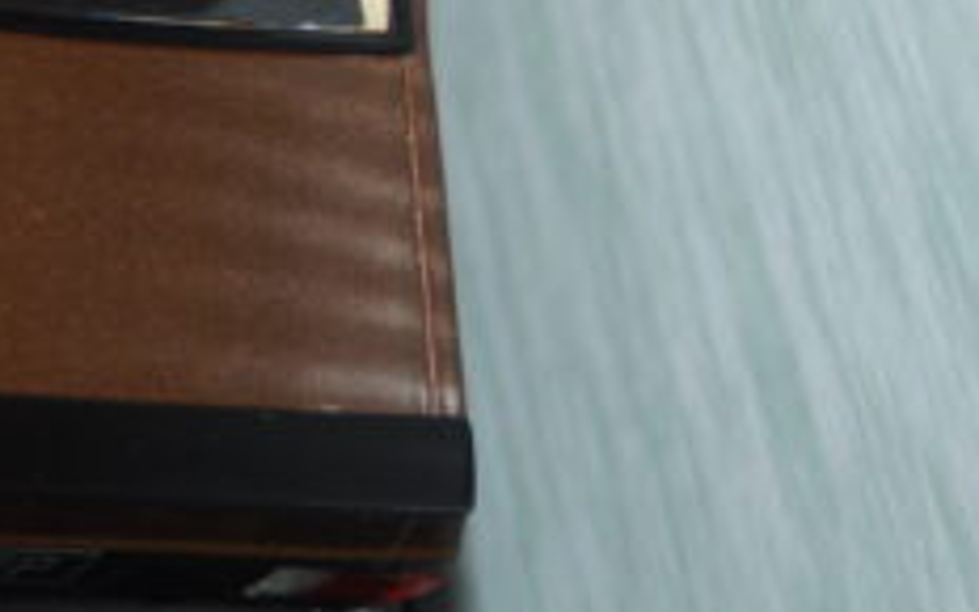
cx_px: 236
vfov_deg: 9.5
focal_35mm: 138
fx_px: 3690
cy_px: 203
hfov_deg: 15.0
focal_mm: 35
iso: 100
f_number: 4
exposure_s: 1/80
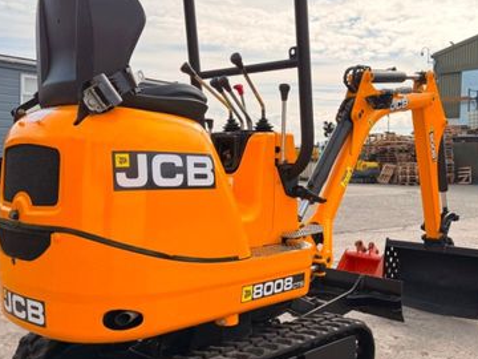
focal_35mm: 40
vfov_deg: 36.0
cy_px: 187
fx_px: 552
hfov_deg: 46.8
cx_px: 258
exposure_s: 1/2703
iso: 100
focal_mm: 6.76
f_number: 1.78
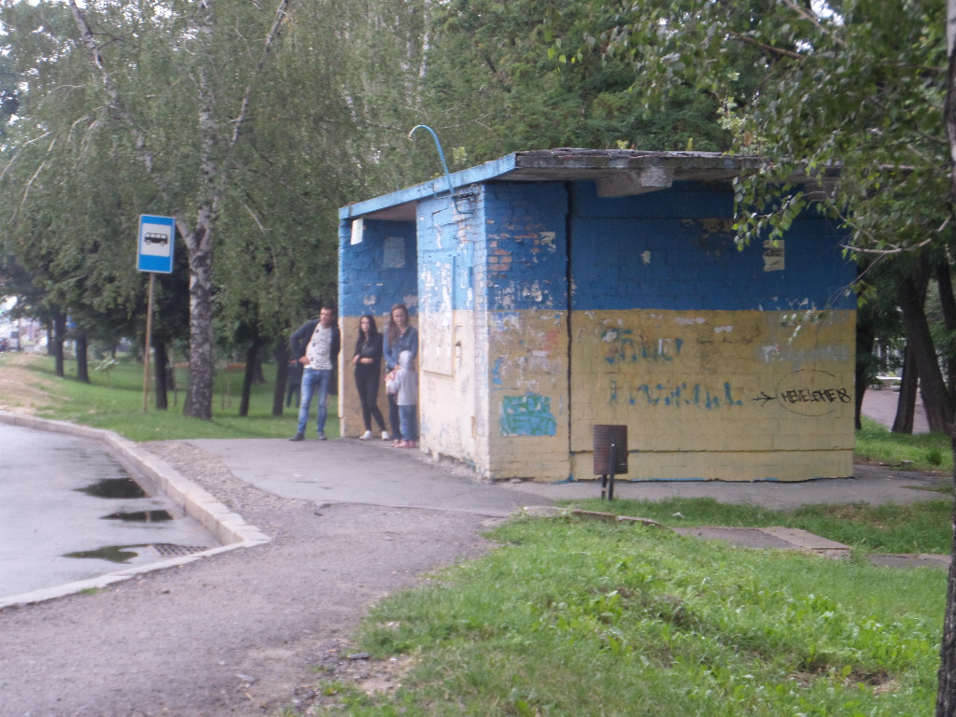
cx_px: 478
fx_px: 2872
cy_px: 358
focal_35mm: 104
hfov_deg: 18.9
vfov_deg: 14.2
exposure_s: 1/60
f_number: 4.4
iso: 160
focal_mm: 17
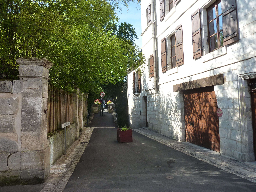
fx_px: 185
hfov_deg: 69.4
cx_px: 128
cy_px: 96
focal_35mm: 25
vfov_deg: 54.9
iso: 125
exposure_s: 1/320
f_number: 4
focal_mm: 4.1
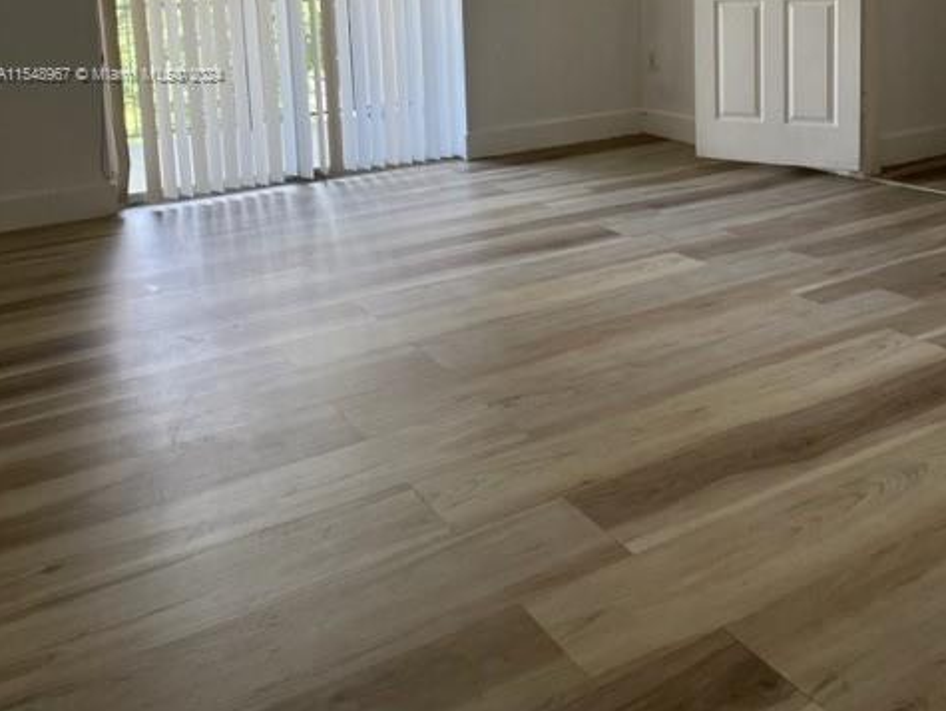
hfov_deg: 52.6
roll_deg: +2.1
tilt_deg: -7.0
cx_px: 472
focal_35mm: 35
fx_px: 957
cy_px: 76
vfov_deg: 38.1
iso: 80
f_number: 1.6
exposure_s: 1/120
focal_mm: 5.1
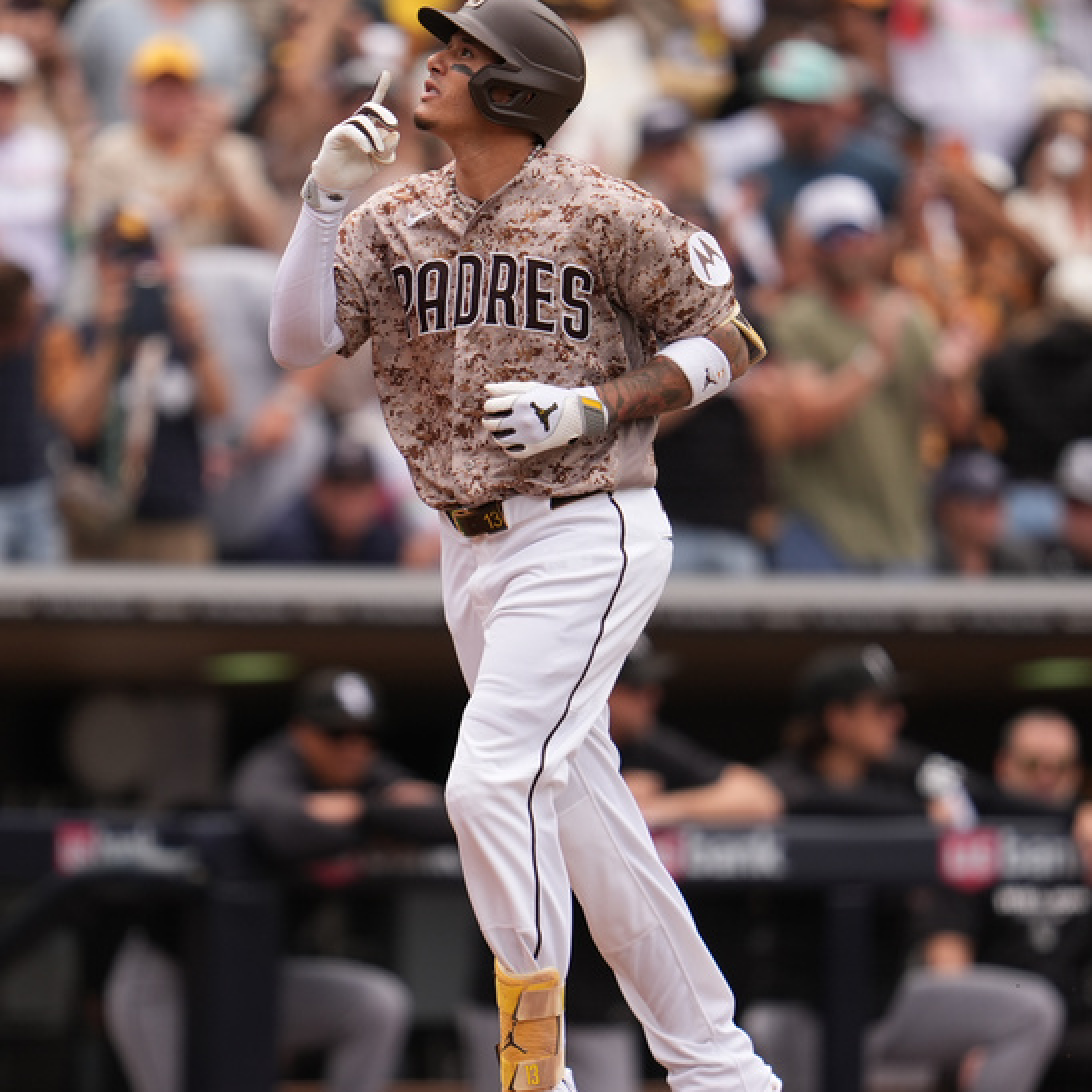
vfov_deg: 2.8
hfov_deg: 2.8
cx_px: 464
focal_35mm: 637
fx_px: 22735
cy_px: 556
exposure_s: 1/4000
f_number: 2.8
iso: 400
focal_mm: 400
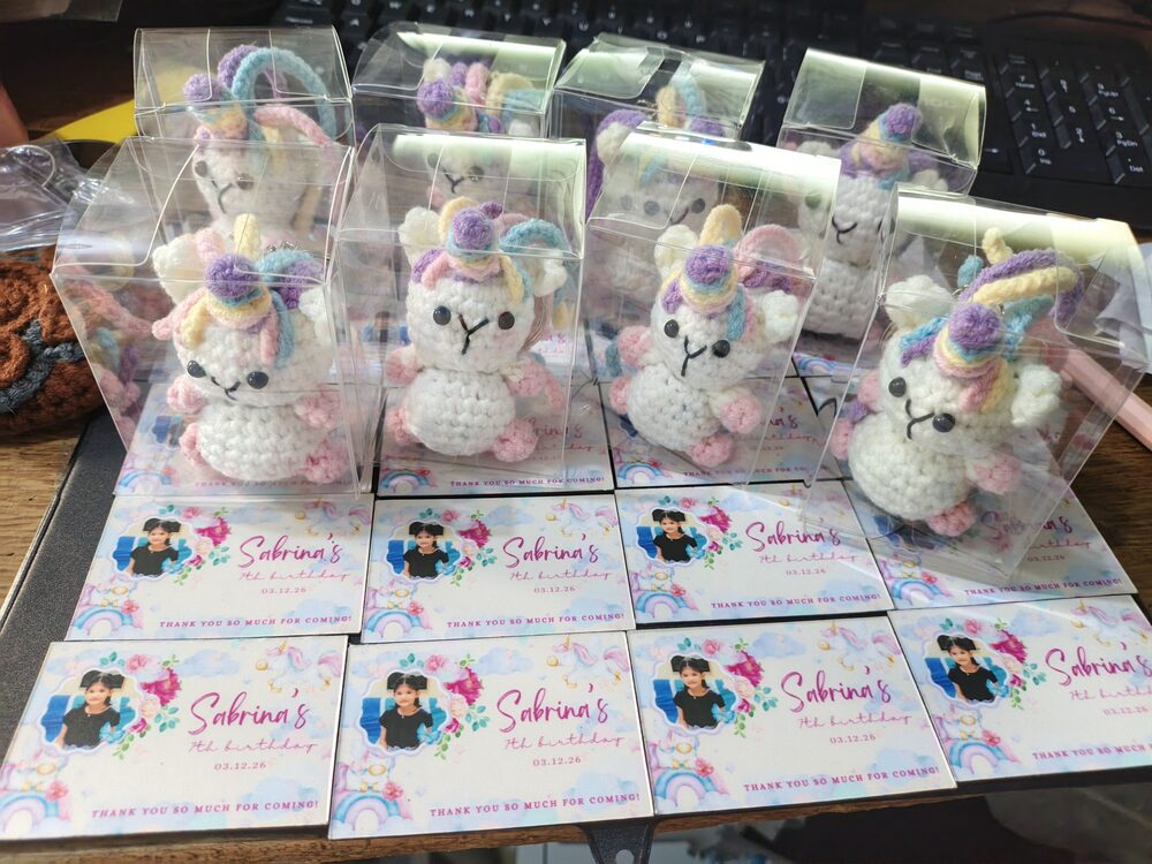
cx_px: 576
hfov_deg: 73.9
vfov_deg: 58.9
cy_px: 432
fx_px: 765
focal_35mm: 23
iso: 900
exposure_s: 1/40
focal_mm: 4.71
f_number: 1.79
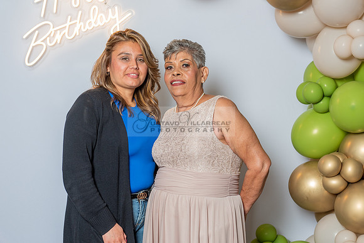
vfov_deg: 19.0
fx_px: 726
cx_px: 199
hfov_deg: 28.1
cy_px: 131
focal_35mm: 72
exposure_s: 1/160
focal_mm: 55
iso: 200
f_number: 4
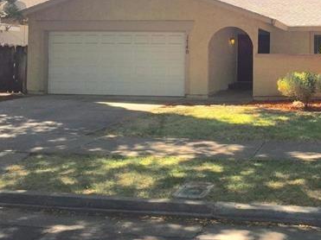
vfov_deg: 28.6
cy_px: 54
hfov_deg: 36.7
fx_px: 464
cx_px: 262
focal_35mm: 50
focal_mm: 4.15
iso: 32
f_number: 2.2
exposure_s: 1/879
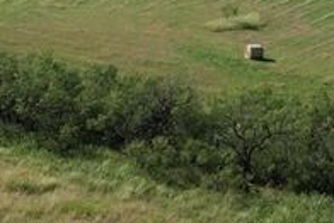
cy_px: 231
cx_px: -95
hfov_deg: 16.8
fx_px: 1068
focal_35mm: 115
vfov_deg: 11.8
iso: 200
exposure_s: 1/2500
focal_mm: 8.38
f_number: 2.8
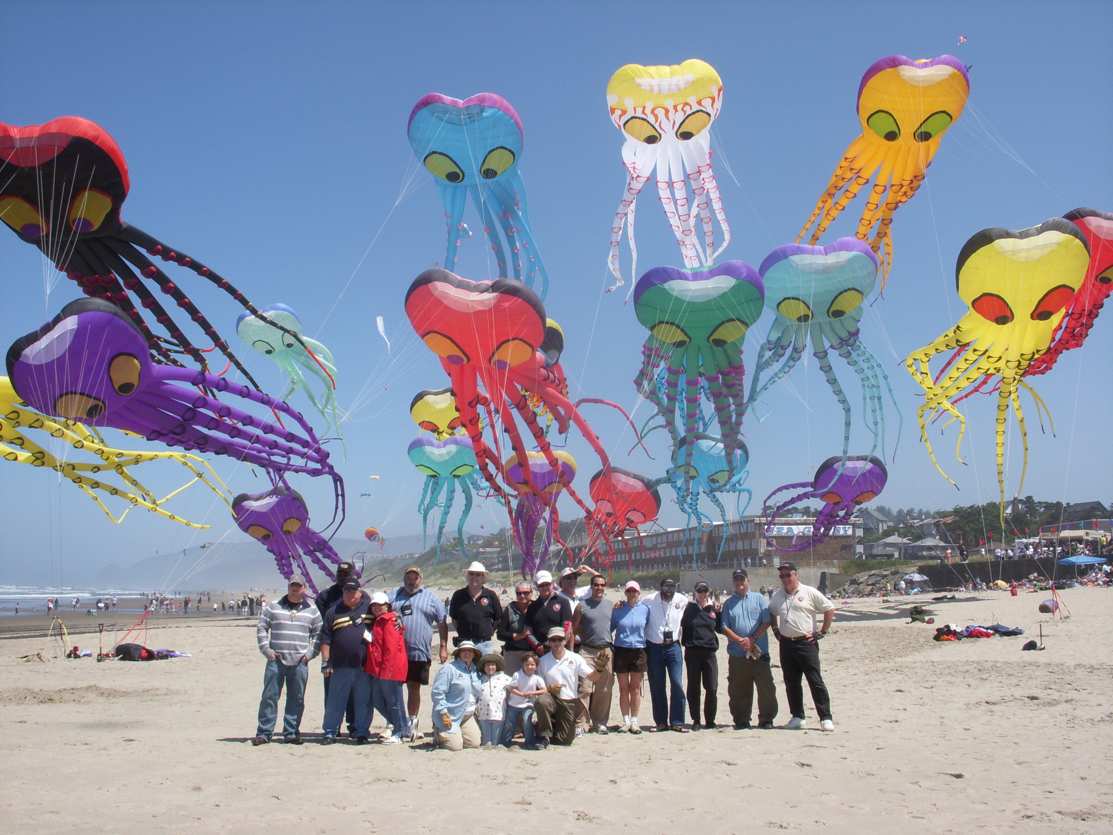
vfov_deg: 37.7
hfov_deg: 49.0
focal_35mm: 38
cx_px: 556
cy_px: 418
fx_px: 1222
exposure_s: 1/400
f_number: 6.6
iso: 100
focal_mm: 6.3
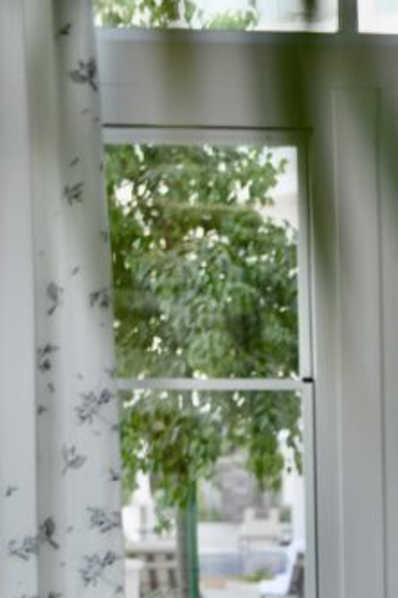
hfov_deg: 6.3
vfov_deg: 9.3
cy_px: 913
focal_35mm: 216
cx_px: 570
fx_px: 3585
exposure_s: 1/160
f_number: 5
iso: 250
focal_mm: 70
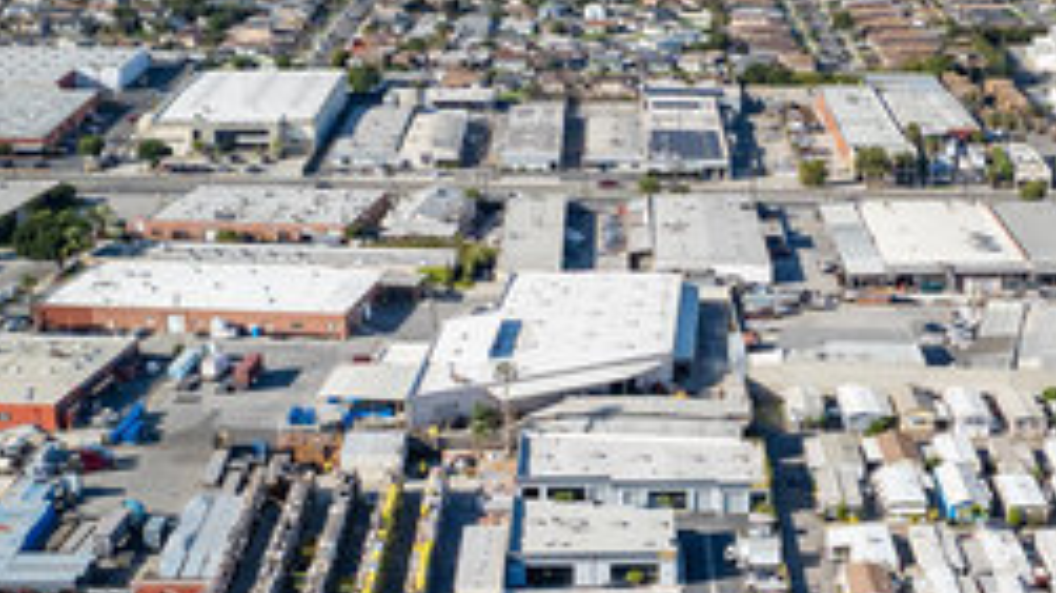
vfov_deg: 15.0
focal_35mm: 80
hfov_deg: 26.4
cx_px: 690
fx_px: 2239
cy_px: 482
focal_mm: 12.29
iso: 120
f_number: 2.8
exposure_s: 1/60
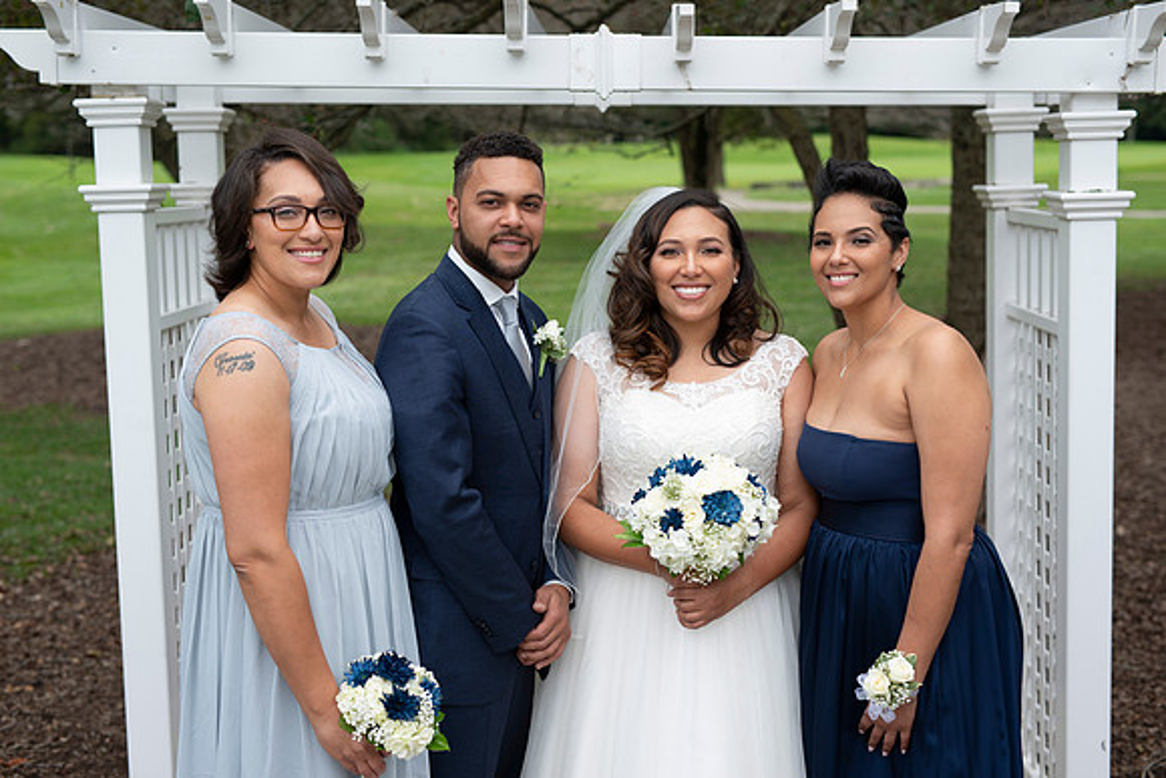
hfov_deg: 39.6
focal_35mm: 50
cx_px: 583
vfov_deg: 27.0
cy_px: 389
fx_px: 1620
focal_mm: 50
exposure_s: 1/250
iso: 100
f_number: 3.2
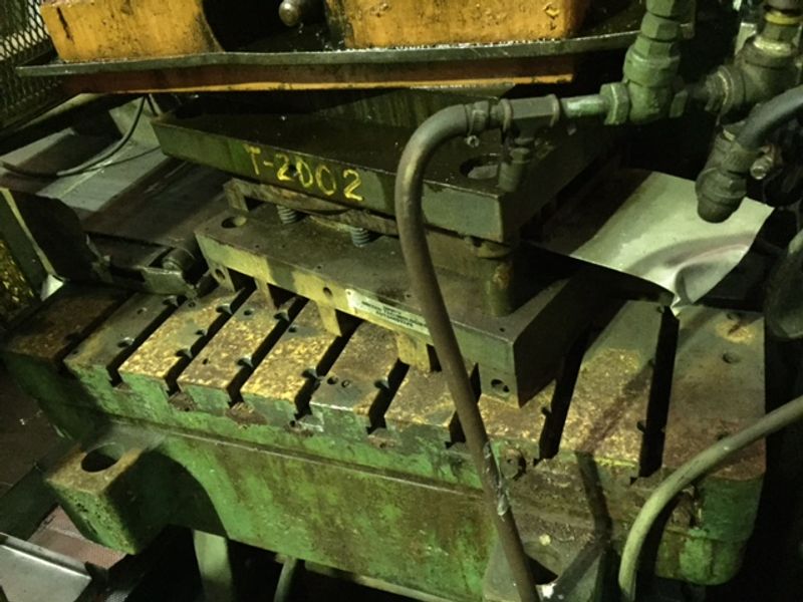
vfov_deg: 48.2
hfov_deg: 61.7
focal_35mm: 29
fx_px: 673
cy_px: 301
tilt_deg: -36.2
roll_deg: +9.9
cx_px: 402
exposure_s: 1/15
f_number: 2.2
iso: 1600
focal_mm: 4.15
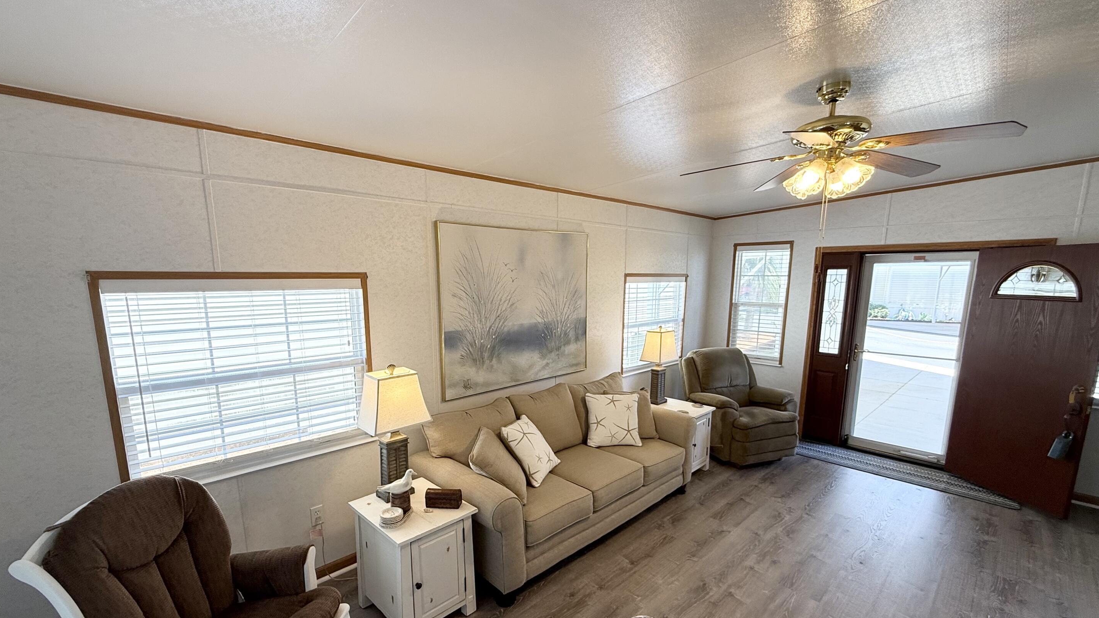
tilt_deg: -10.3
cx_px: 541
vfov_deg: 66.7
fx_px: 466
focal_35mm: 16
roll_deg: +0.0
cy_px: 357
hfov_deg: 99.4
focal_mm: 2.22
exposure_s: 1/110
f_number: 2.2
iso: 64
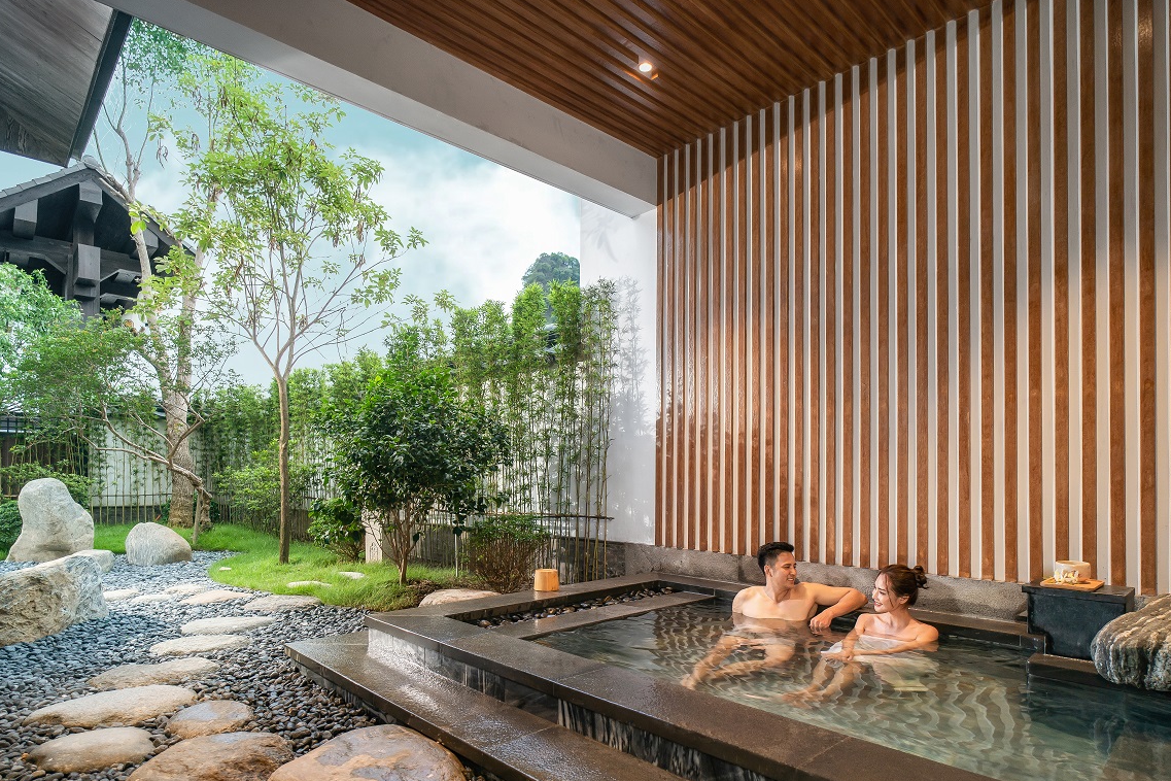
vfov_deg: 64.5
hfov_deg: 86.9
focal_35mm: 19
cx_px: 609
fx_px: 618
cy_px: 407
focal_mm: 18
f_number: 3.2
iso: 400
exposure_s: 1/40
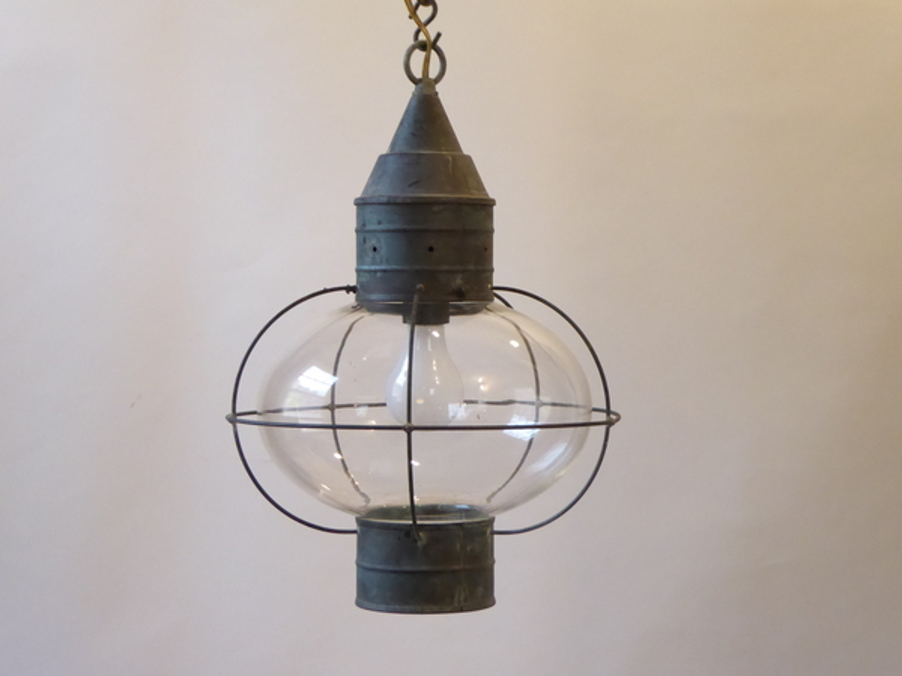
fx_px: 2371
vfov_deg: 16.2
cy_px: 338
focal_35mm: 91
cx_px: 451
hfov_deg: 21.5
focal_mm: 15
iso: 800
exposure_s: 1/40
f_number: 4.8
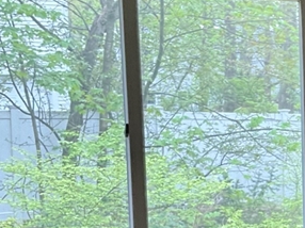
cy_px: 214
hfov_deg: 17.3
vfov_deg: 14.0
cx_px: 437
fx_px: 916
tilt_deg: -6.4
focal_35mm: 104
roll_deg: +0.9
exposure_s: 1/60
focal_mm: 3
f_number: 1.8
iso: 80
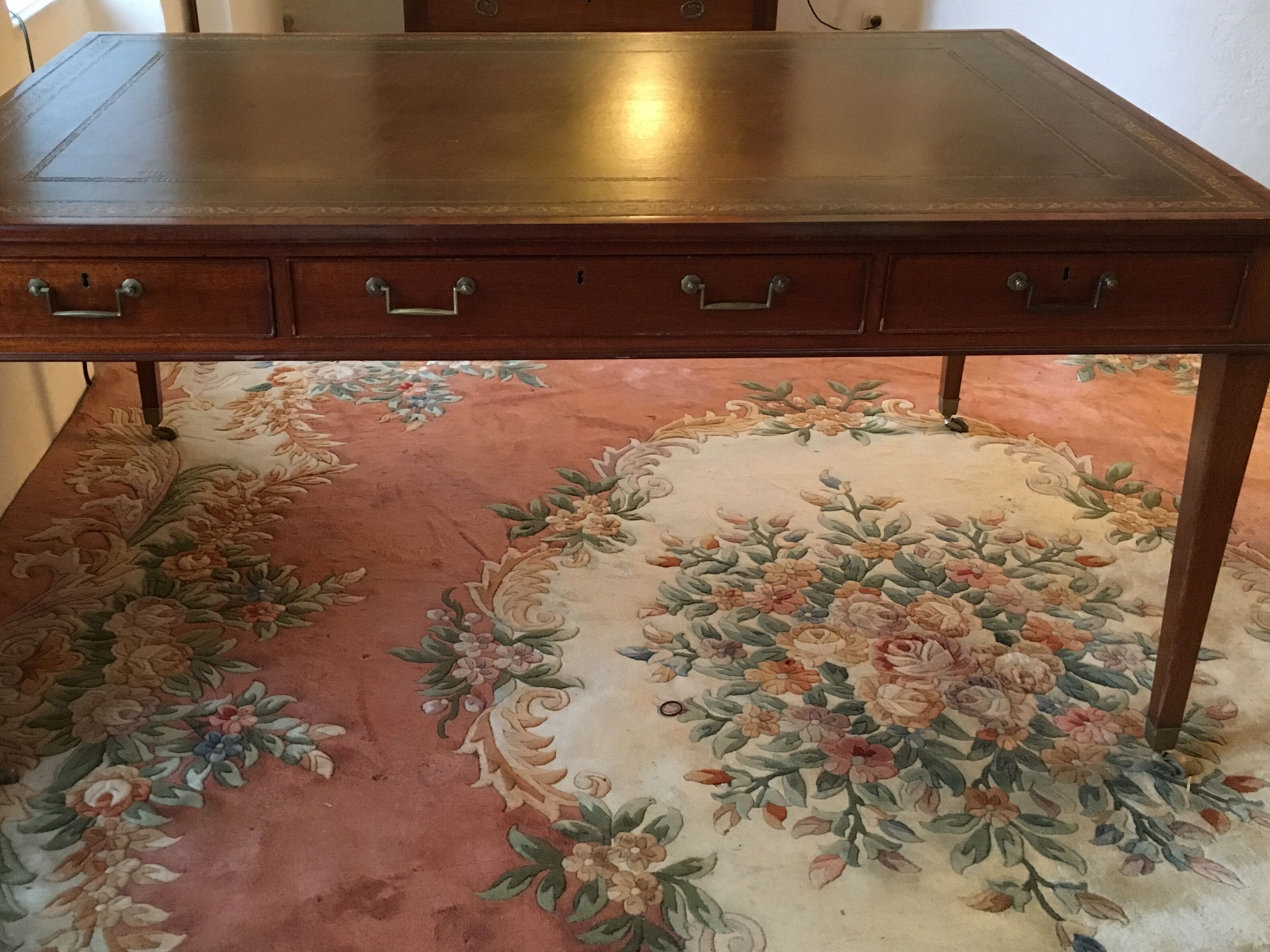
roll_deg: +0.2
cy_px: 431
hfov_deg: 50.0
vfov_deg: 38.6
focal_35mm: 37
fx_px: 1357
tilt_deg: -26.4
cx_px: 556
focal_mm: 4.15
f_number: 2.2
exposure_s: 1/25
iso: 250
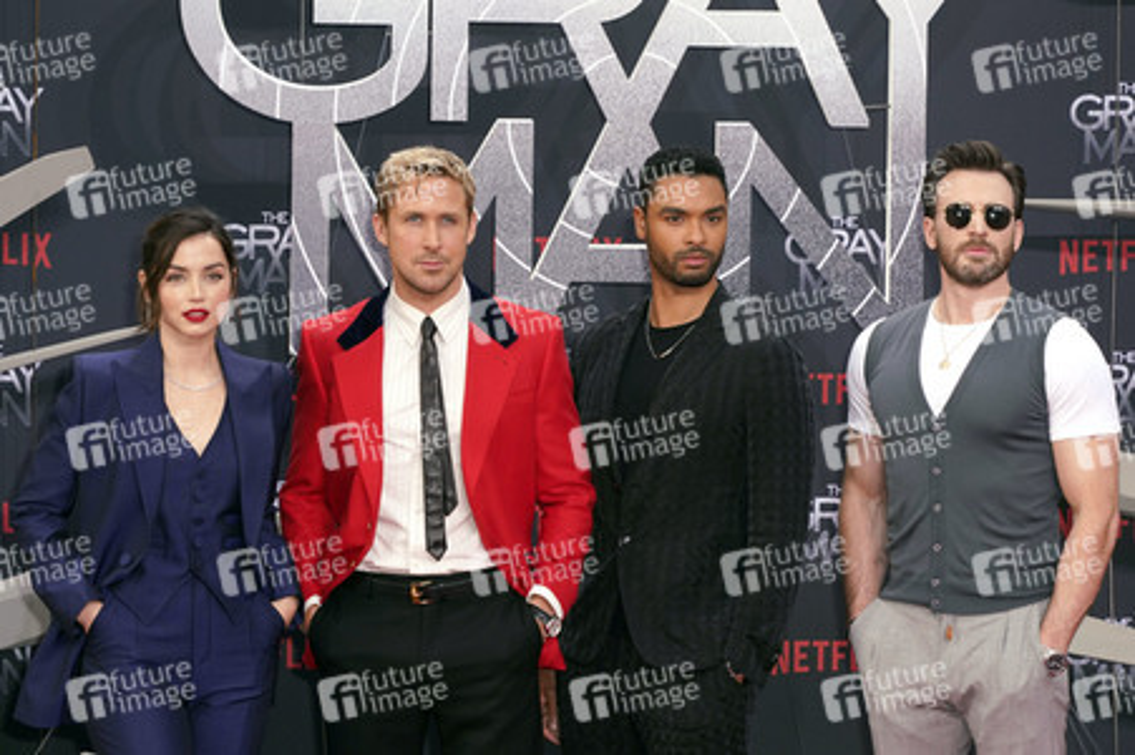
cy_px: 378
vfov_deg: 15.9
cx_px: 568
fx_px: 2709
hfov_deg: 23.7
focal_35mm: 86
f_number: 8
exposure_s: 1/200
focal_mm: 86
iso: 320
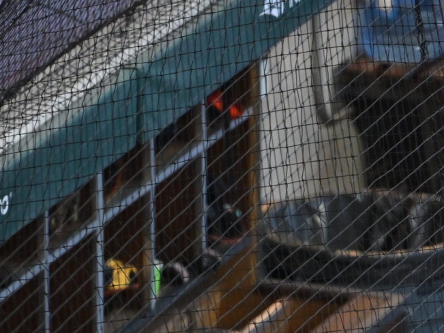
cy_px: 529
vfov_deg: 1.0
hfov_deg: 1.3
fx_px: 19403
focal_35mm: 1513
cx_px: 816
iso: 2000
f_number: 2.8
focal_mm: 400
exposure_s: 1/800
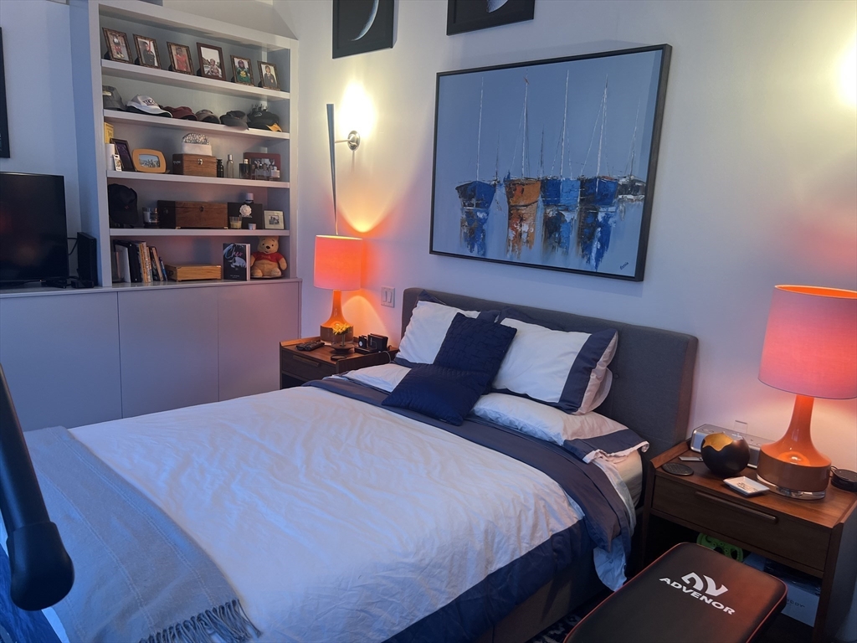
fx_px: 644
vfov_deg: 53.1
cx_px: 428
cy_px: 322
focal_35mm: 26
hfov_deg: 67.3
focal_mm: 5.7
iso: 64
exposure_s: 1/60
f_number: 1.5
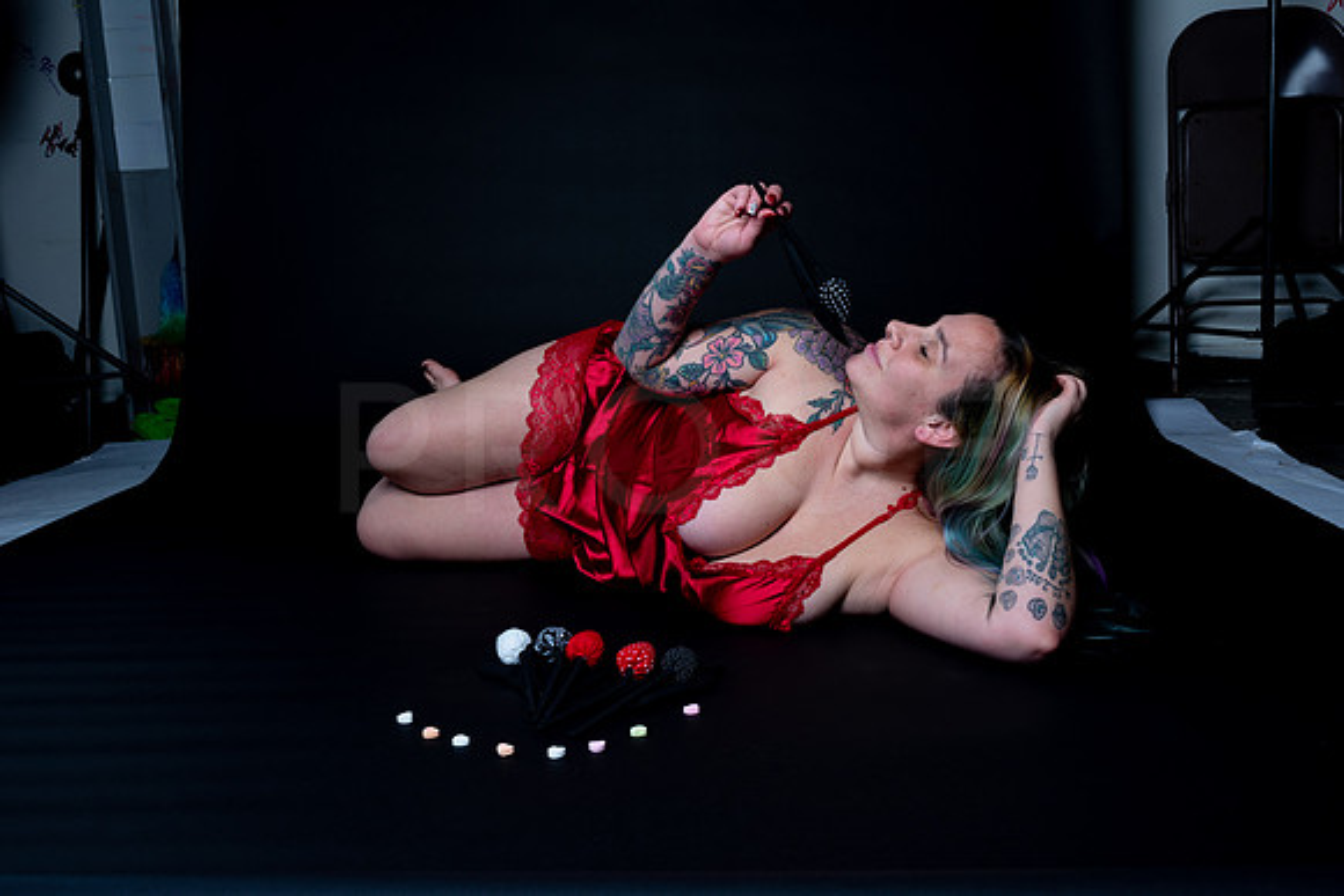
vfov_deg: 37.9
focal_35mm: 35
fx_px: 1307
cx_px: 672
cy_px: 448
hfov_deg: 54.4
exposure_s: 1/160
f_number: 10
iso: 100
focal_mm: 35
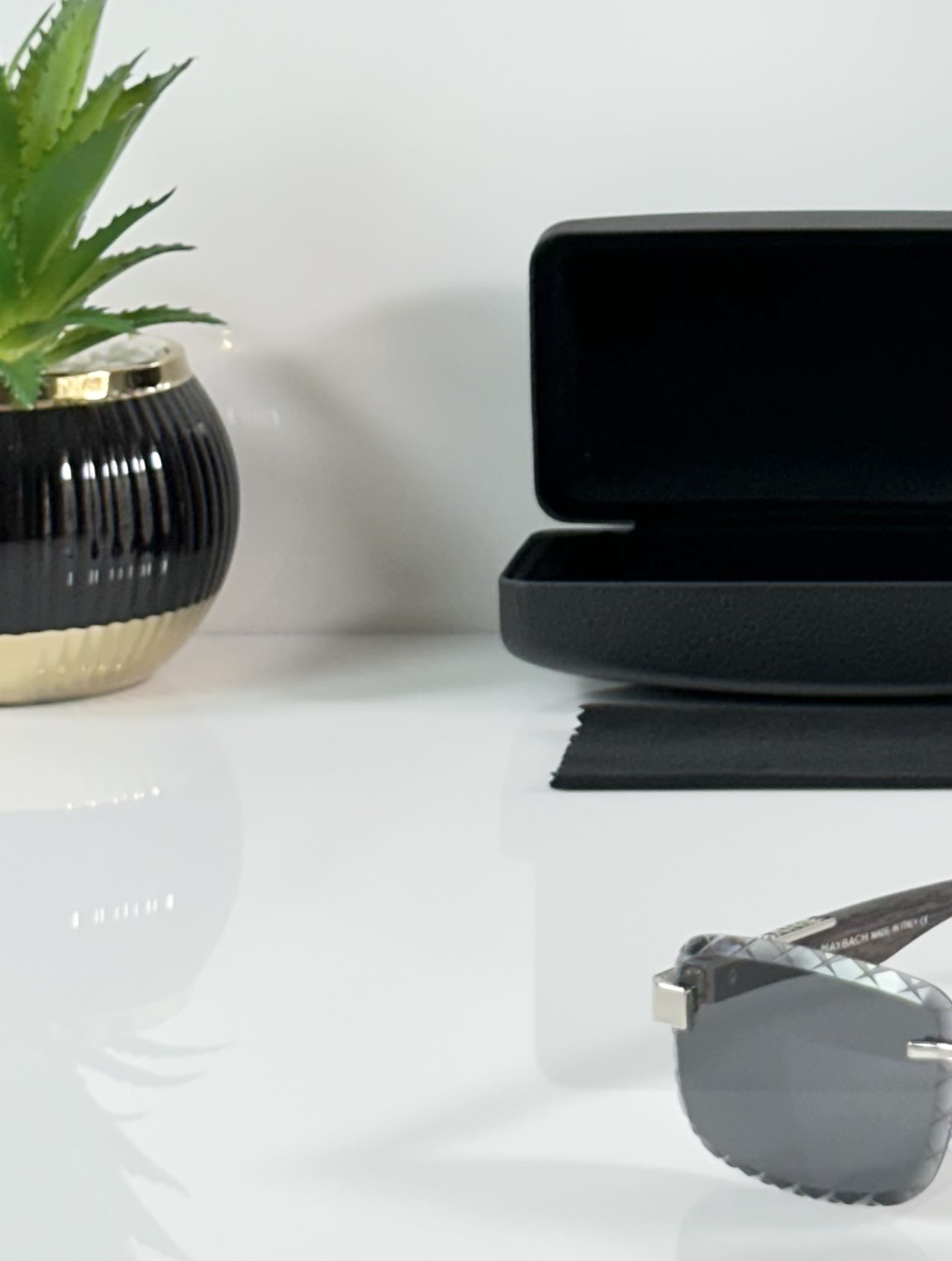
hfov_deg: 11.6
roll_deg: -0.5
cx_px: 1116
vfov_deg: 15.4
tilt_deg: -6.6
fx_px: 4601
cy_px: 125
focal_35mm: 126
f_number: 1.78
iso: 80
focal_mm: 6.86
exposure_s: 1/100
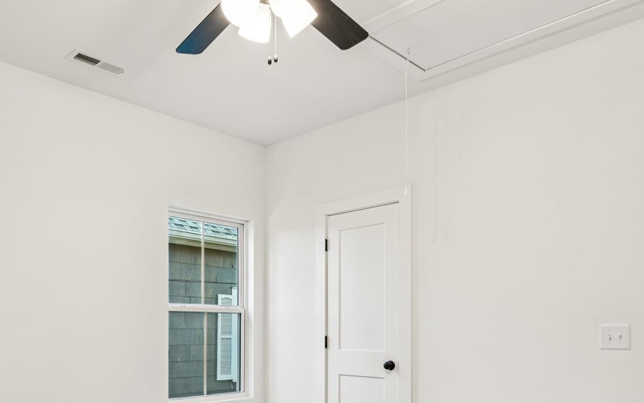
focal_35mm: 31
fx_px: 540
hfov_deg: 60.5
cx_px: 227
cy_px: 334
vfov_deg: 39.0
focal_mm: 16.4
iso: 100
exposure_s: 1/2.5
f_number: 11
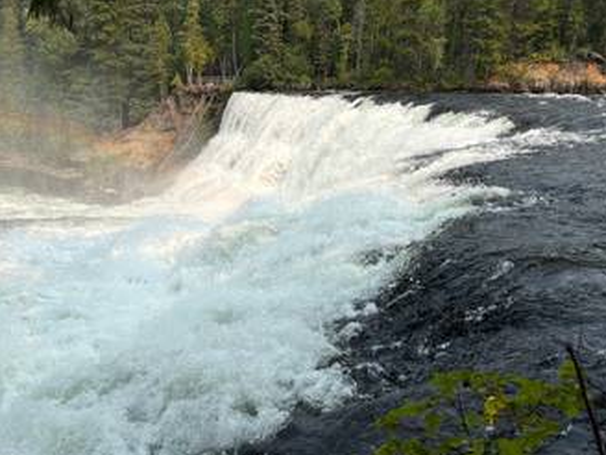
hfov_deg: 48.6
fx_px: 665
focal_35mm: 38
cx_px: 233
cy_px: 209
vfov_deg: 37.7
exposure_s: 1/3125
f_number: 1.6
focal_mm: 5.96
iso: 50
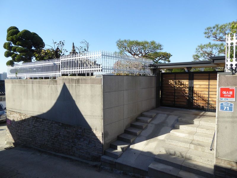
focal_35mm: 25
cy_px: 89
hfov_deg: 69.4
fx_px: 171
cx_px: 118
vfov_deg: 54.9
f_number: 3.3
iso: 80
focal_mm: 4.3
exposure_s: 1/500
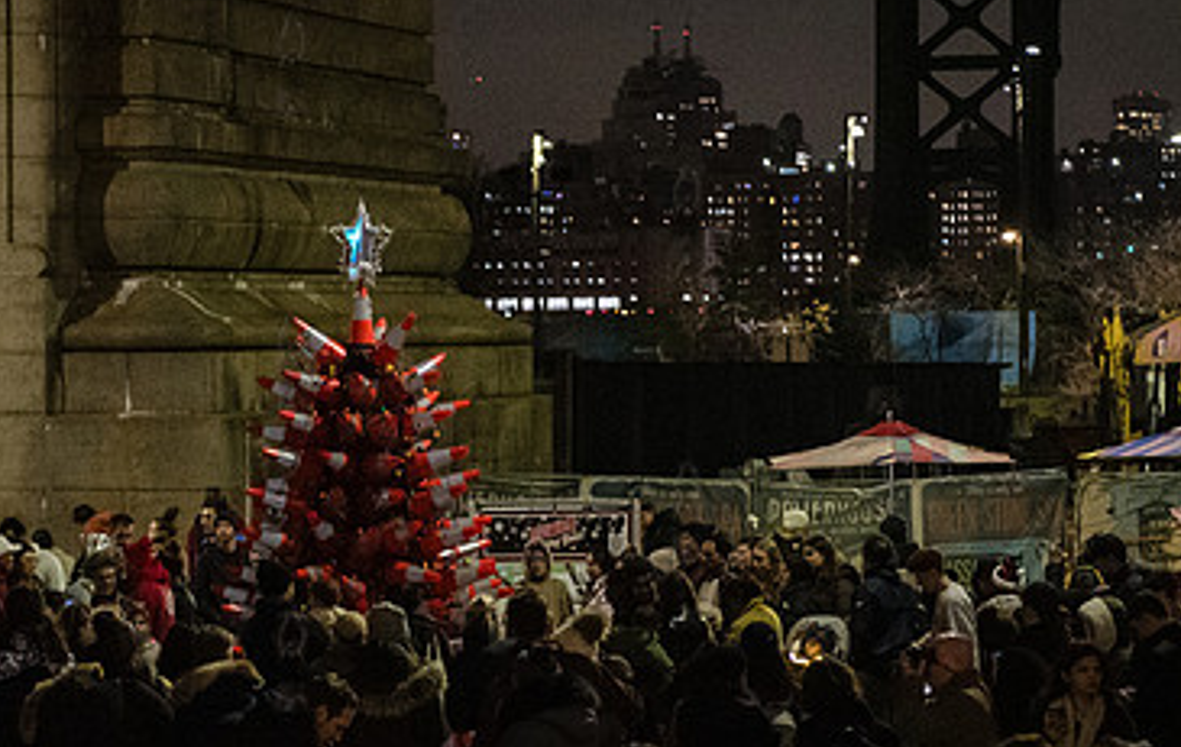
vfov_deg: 9.6
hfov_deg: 15.1
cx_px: 375
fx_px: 4457
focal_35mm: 138
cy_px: 502
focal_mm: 70
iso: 8000
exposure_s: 1/160
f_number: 3.2
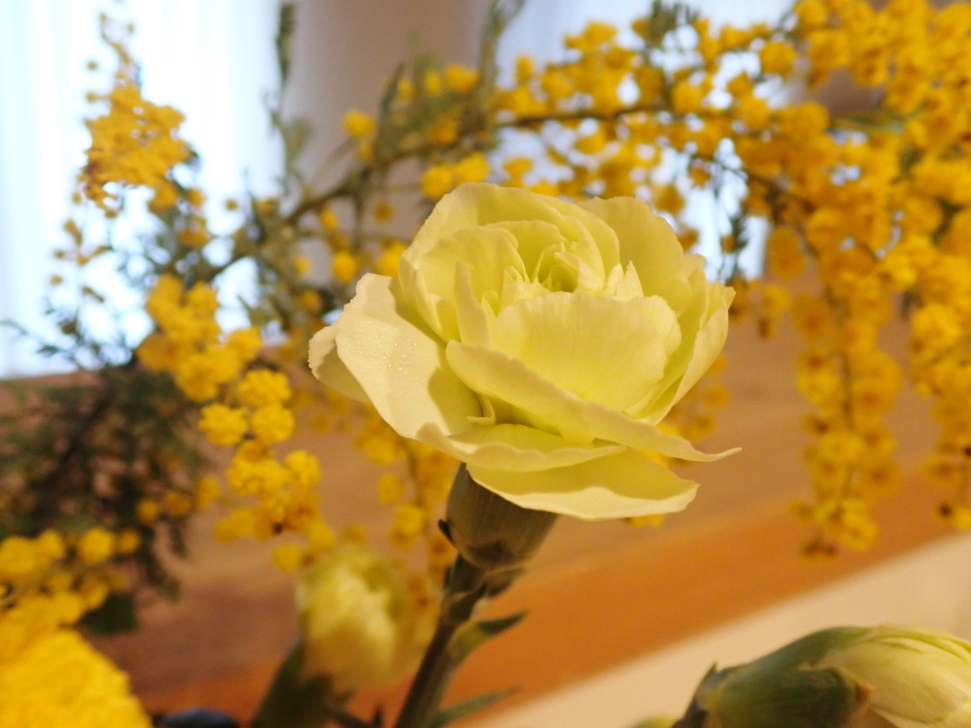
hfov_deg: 51.4
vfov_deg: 39.7
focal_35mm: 36
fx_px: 1010
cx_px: 486
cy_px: 364
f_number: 2.5
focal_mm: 6.37
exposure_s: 1/40
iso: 640
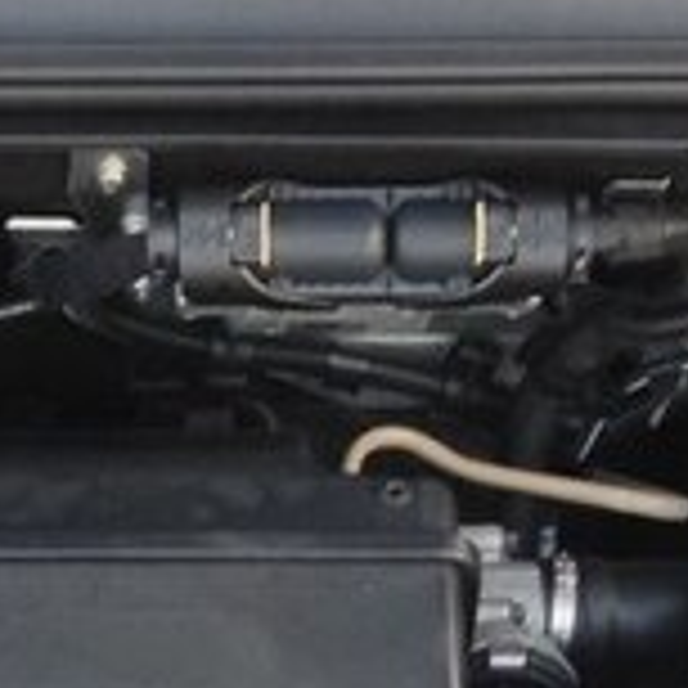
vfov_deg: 12.5
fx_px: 2991
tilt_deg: -50.5
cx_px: 216
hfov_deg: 13.1
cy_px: 1023
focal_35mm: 133
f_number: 2.4
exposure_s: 1/15
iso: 64
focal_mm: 4.28
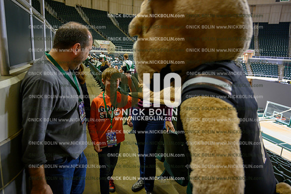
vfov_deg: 48.8
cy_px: 97
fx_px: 214
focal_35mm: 26
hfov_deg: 68.4
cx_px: 146
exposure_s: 1/50
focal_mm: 26.5
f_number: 4
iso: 2000
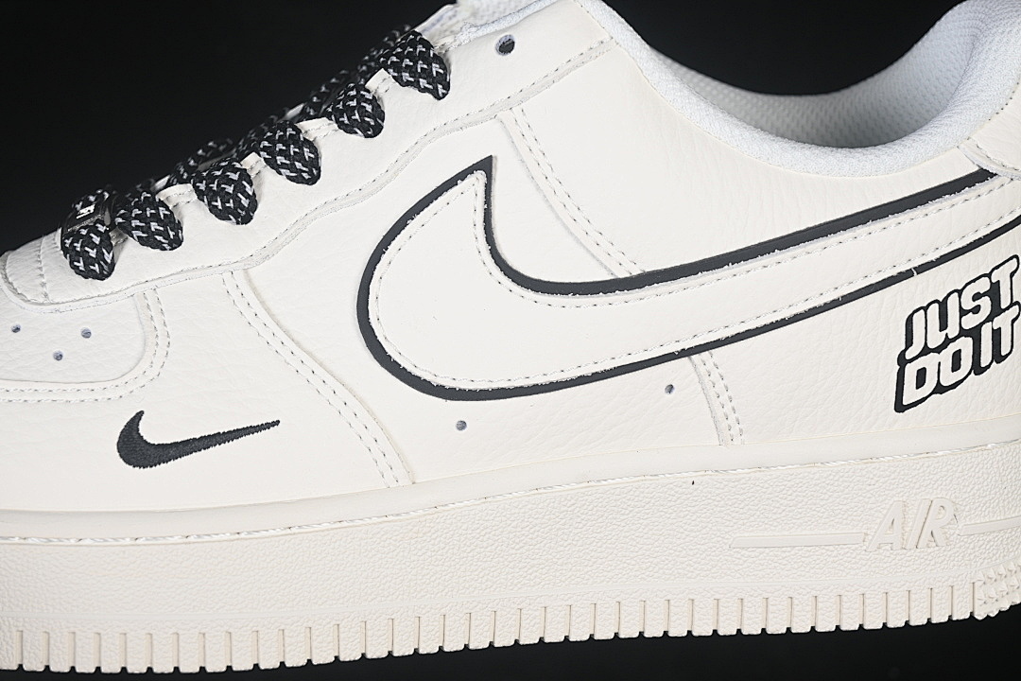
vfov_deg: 18.2
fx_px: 2127
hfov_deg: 27.0
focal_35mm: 75
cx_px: 510
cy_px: 340
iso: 160
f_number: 7.1
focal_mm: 50
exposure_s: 1/80
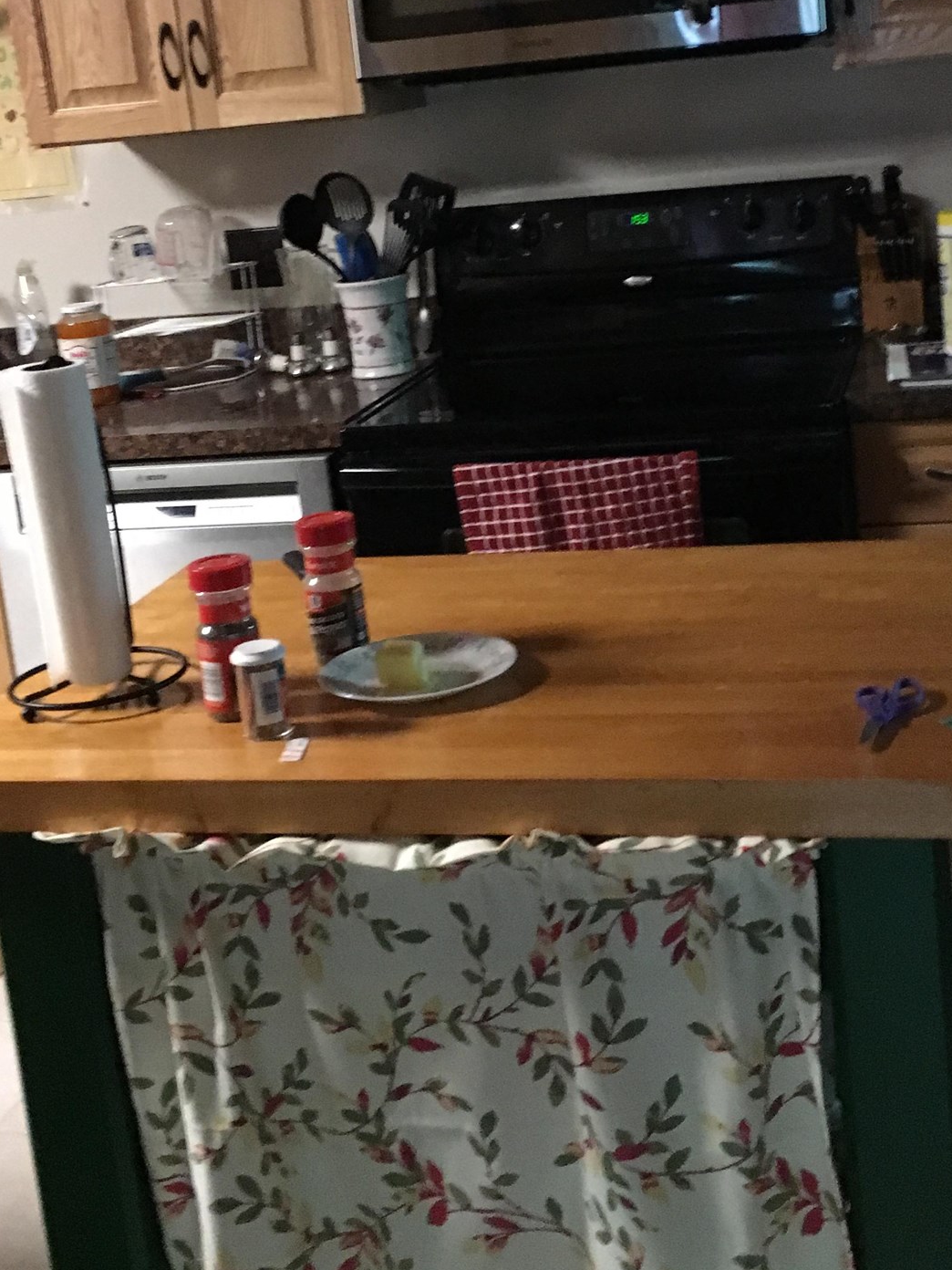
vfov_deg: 39.2
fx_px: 1760
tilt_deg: -8.9
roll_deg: +6.5
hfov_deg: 30.2
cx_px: 539
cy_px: 415
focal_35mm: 48
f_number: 2.2
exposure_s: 1/15
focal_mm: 4.15
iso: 320
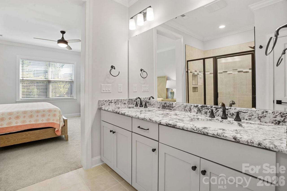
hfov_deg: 96.7
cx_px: 144
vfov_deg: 73.7
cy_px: 96
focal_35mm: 16
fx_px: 128
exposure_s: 1/5
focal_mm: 16
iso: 100
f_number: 11
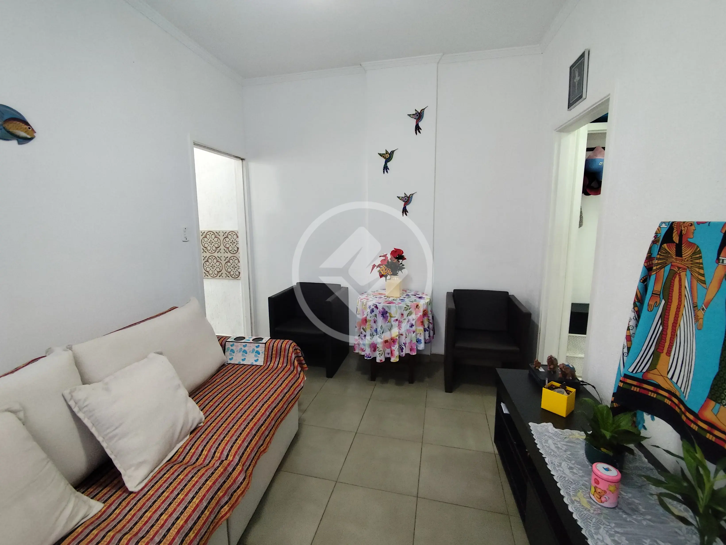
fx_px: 336
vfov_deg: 78.2
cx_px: 363
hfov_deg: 94.5
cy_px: 272
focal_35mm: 16
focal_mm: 1.65
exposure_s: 1/60
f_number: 2.2
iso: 640
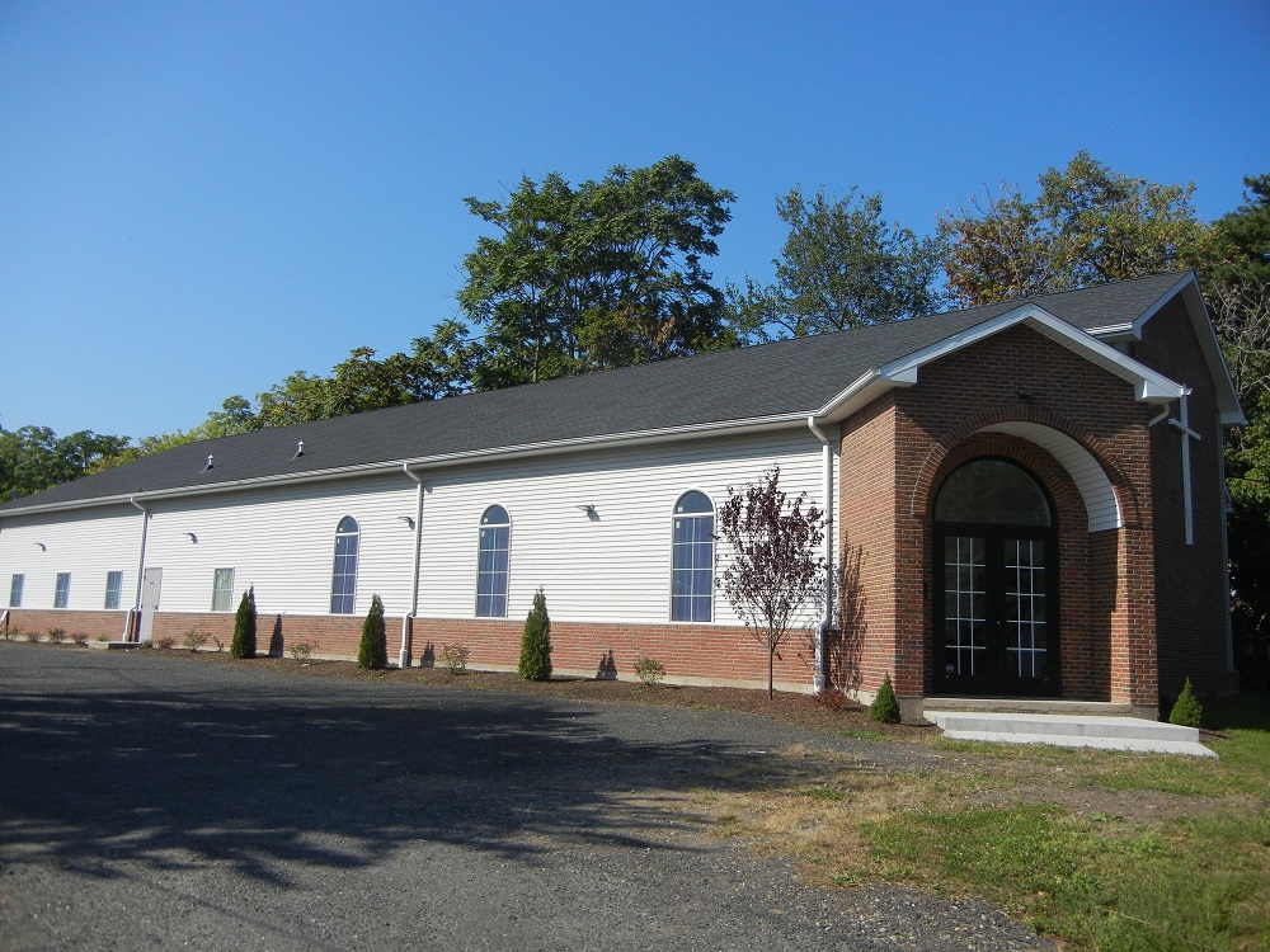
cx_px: 635
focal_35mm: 30
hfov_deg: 60.0
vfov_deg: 46.8
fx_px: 1101
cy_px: 476
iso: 160
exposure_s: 1/434
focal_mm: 5.4
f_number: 7
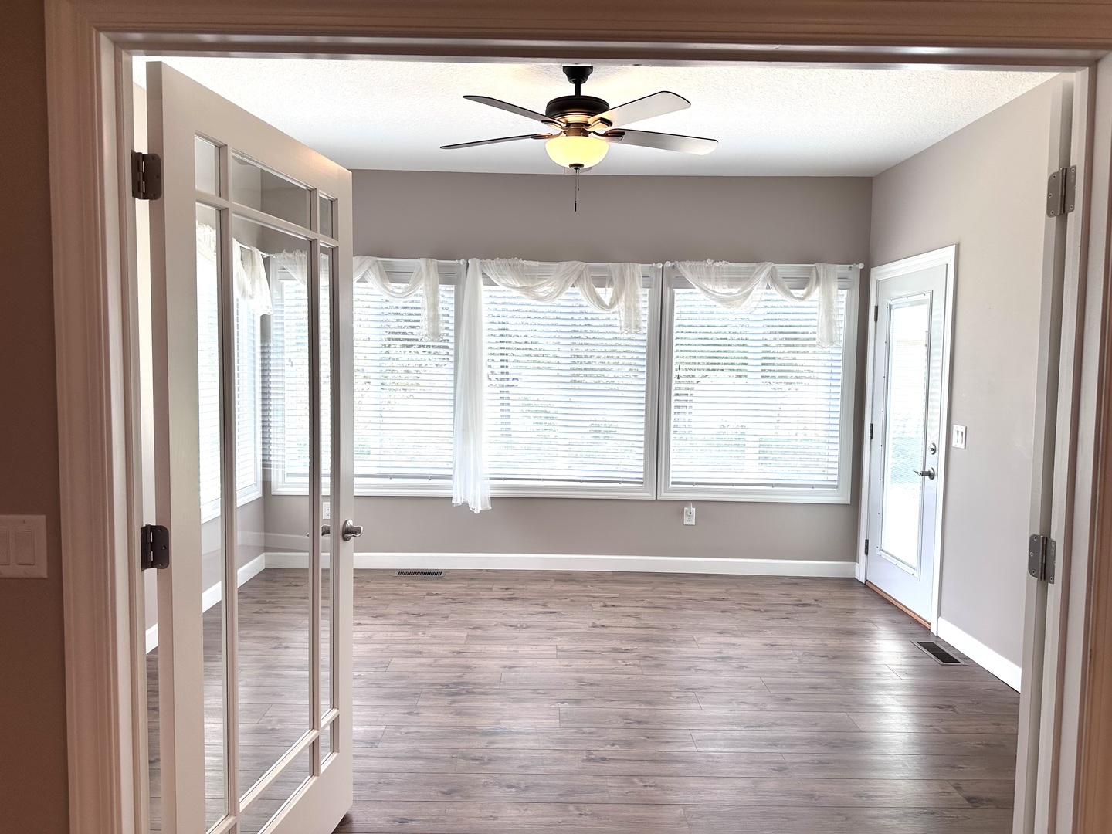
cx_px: 556
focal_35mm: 24
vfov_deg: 56.8
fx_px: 771
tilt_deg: -3.2
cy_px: 417
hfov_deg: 71.6
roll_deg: -0.5
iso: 64
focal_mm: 6.86
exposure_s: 1/220
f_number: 1.78
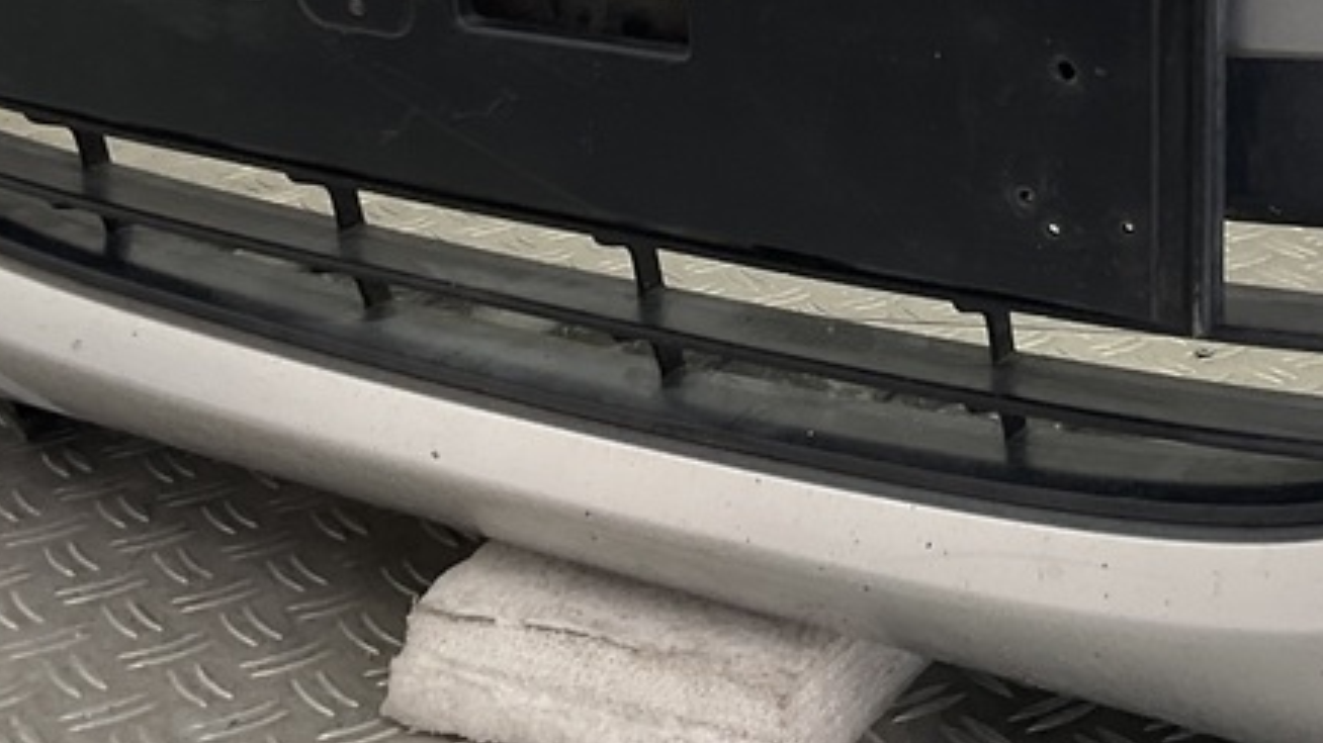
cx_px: 901
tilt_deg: -15.1
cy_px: -33
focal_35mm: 73
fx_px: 2560
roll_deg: -2.9
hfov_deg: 28.7
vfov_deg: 16.1
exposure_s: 1/100
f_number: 1.8
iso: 20
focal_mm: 3
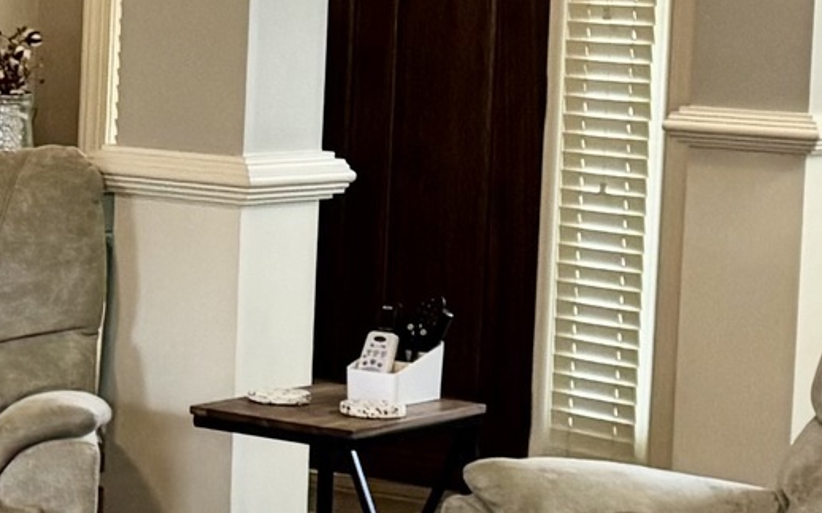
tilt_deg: -3.6
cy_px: 71
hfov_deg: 11.9
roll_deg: -1.1
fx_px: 3381
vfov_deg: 8.6
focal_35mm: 151
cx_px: -989
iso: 320
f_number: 1.78
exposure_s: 1/60
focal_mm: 6.76
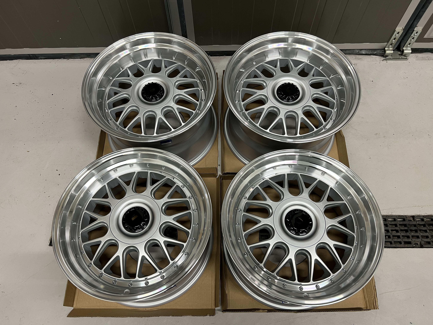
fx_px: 325
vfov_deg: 53.1
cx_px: 216
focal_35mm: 26
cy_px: 162
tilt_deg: -63.8
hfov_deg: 67.3
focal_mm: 5.7
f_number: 1.5
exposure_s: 1/50
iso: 64
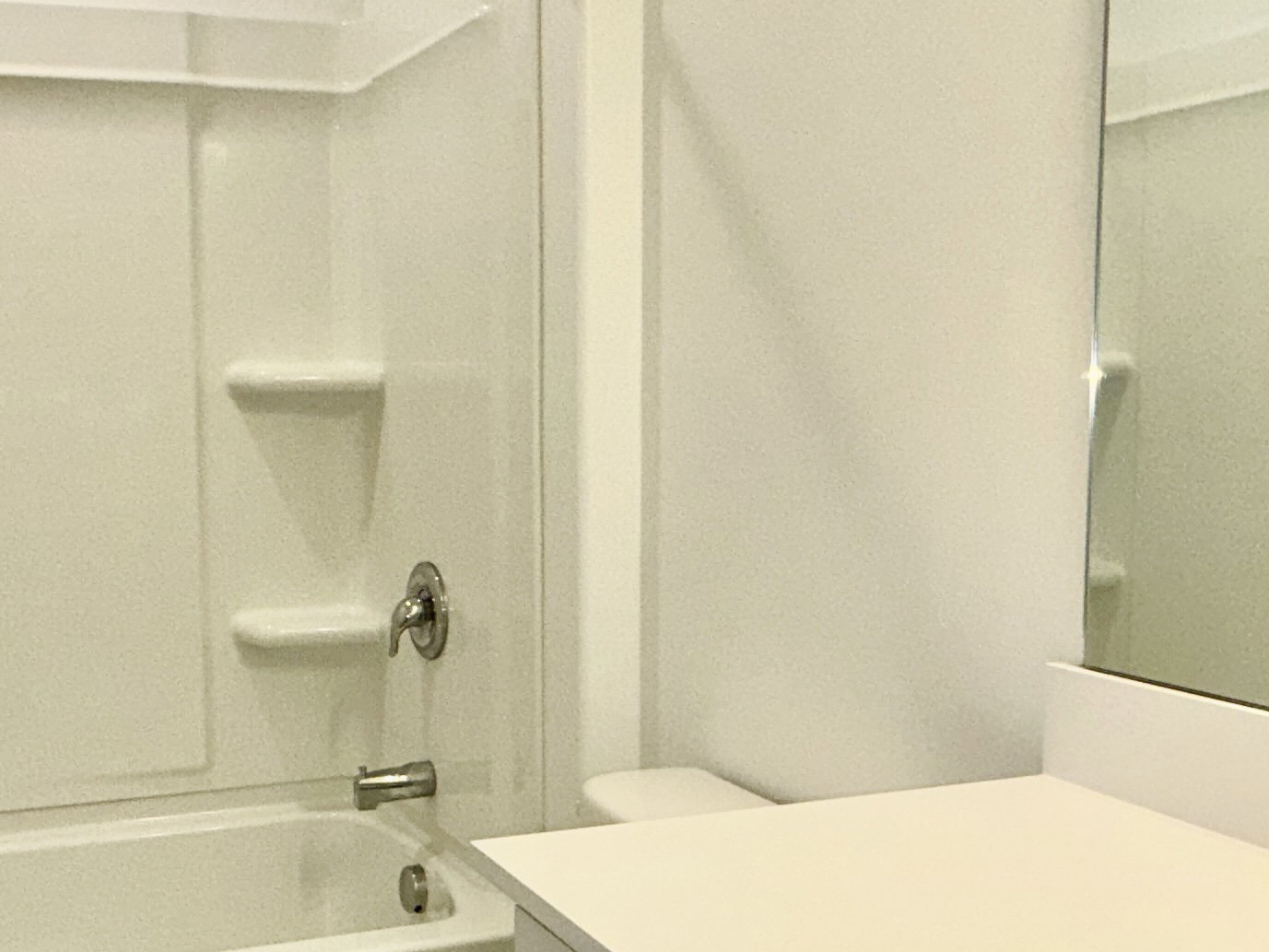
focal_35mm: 41
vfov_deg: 35.1
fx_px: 1503
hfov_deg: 44.9
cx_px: 391
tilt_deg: -5.5
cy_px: 540
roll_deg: +0.1
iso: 50
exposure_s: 1/122
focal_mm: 2.22
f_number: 2.2
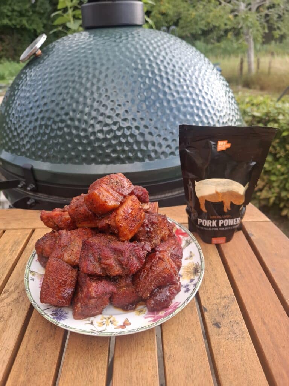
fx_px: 256
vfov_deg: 73.9
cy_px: 193
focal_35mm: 23
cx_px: 144
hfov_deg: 58.9
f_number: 1.8
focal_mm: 5.54
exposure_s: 1/369
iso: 50
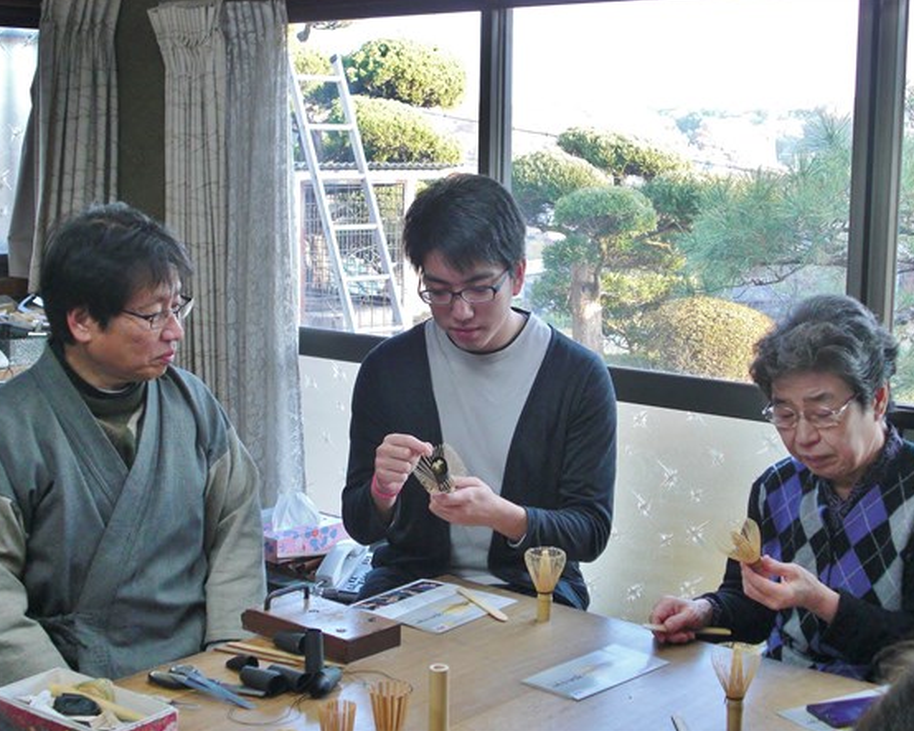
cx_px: 442
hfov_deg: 34.2
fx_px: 1488
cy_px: 363
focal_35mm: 55
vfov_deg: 27.6
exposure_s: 1/80
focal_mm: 9.1
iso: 200
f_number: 3.4
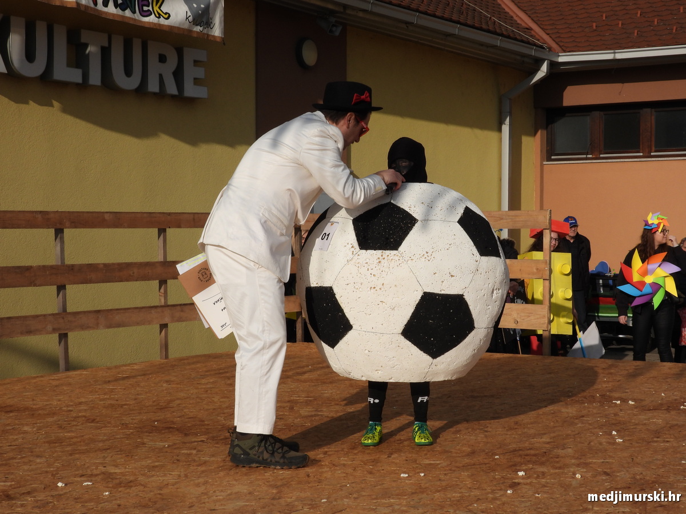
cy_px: 257
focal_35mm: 65
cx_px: 343
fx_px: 1288
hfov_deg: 29.8
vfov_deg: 22.6
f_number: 4.5
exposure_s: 1/2000
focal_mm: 11.7
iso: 100
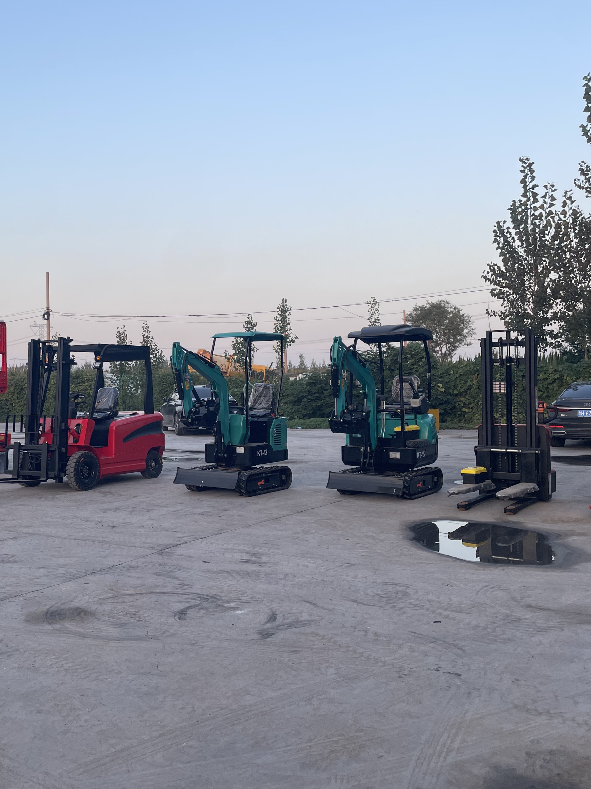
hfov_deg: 39.9
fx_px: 797
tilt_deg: +0.7
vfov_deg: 52.6
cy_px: 397
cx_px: 168
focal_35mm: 35
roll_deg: +0.9
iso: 32
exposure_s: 1/530
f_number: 1.6
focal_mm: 4.2
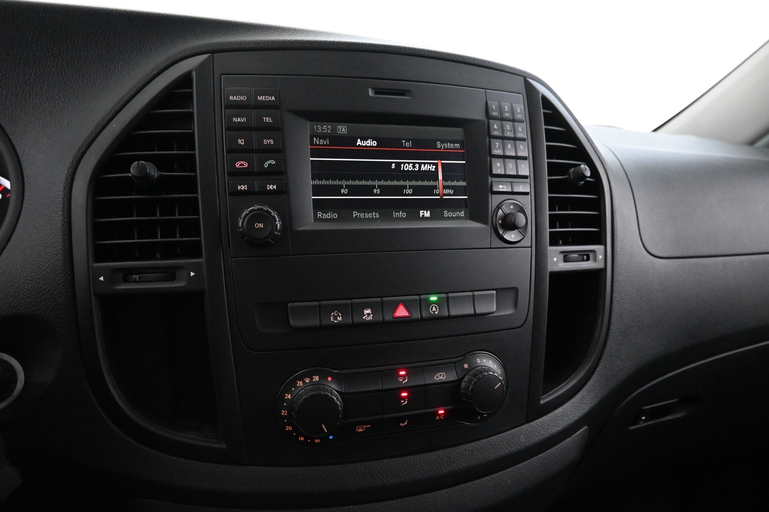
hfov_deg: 73.7
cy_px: 256
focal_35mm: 24
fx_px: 513
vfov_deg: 53.1
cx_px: 384
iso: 6400
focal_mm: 16
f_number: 3.5
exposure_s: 1/30
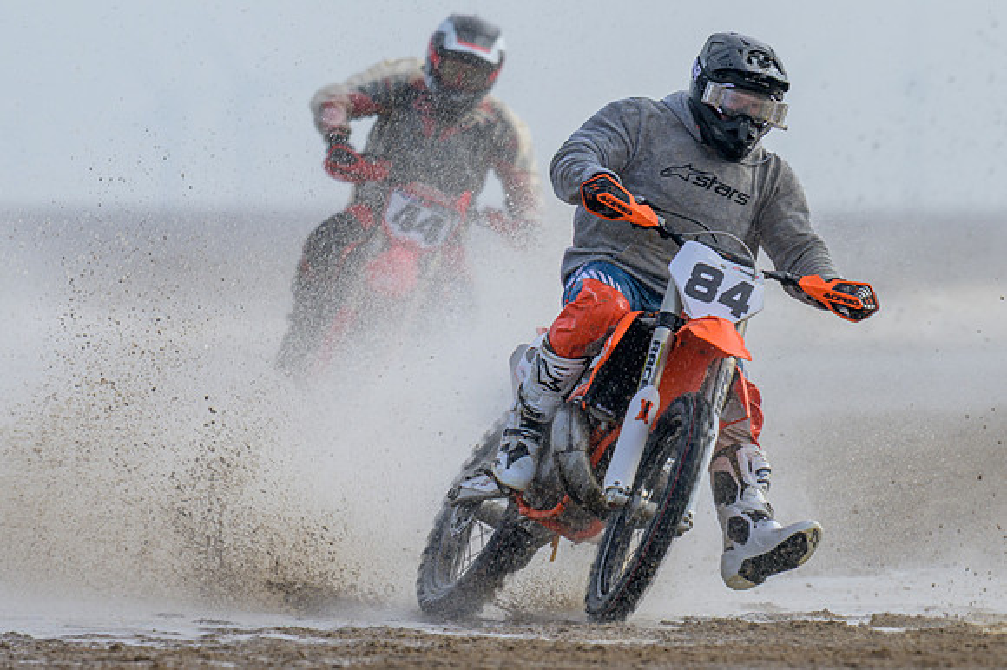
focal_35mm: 1125
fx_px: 31450
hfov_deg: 1.8
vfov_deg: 1.2
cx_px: 378
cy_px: 419
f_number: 8
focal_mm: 600
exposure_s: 1/500
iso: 200
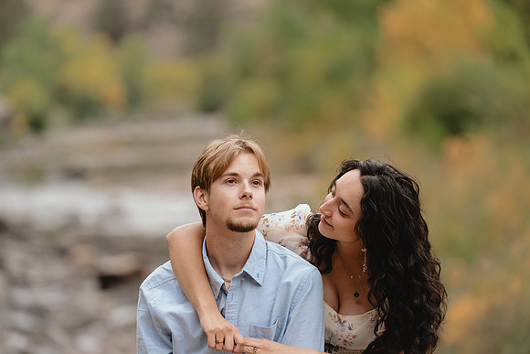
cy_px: 177
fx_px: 2945
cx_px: 265
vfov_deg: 6.9
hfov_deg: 10.3
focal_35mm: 200
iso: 320
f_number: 3.5
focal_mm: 200
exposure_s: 1/250
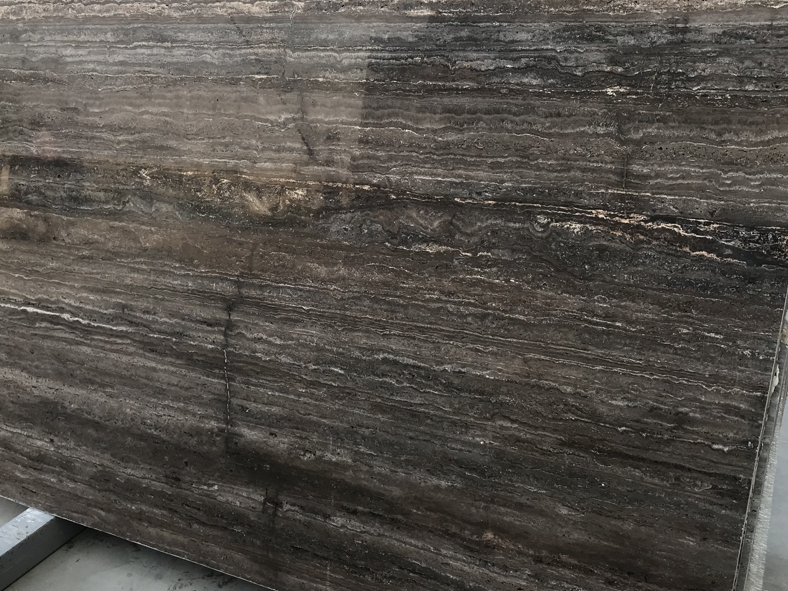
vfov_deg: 36.0
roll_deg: +4.0
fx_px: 911
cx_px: 319
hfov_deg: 46.6
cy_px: 306
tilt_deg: -21.8
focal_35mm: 40
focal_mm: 3.99
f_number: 1.8
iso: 20
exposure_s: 1/407
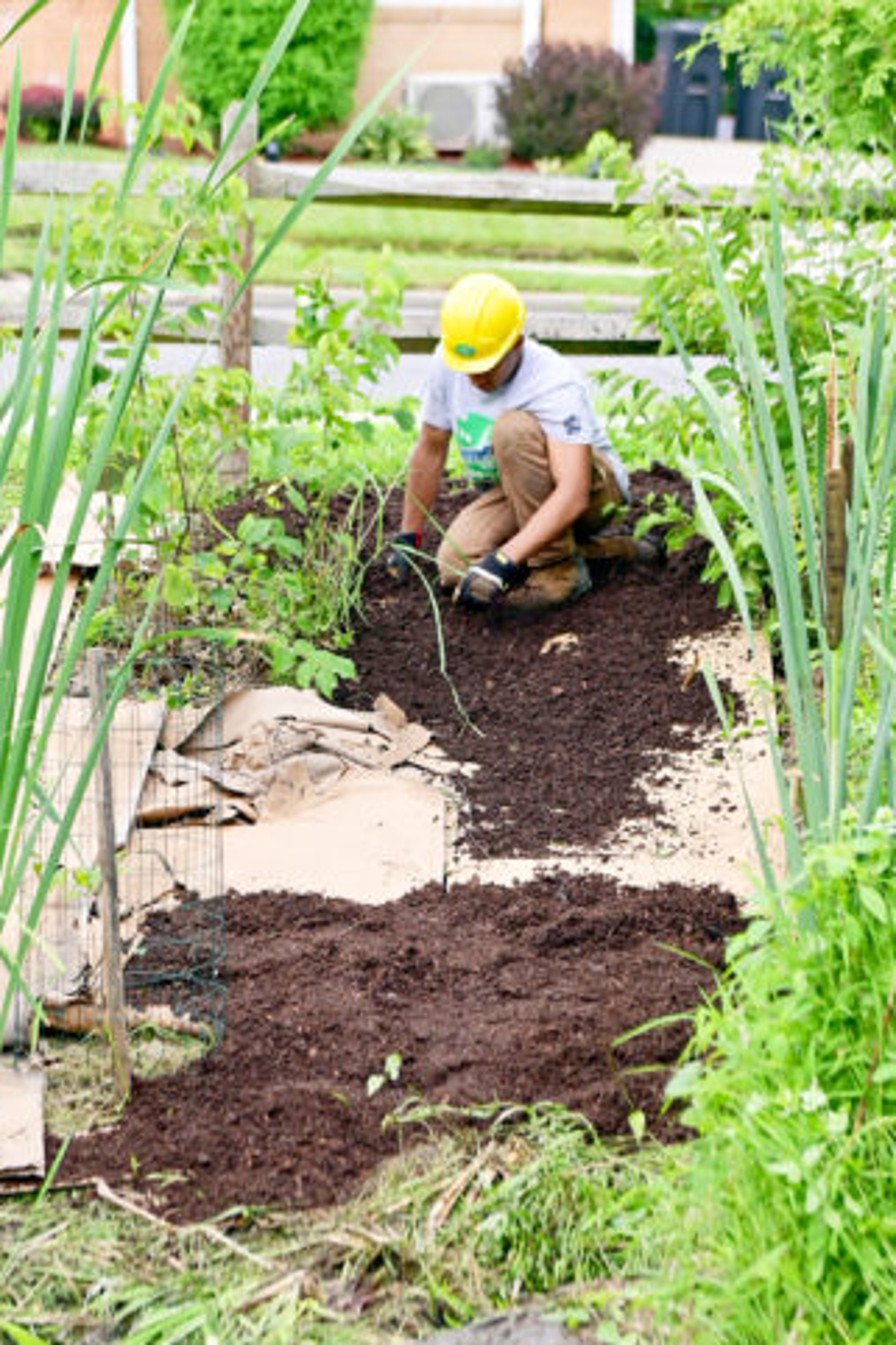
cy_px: 653
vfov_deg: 18.8
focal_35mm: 109
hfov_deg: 12.6
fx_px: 4072
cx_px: 445
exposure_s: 1/800
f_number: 4.5
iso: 360
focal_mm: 70
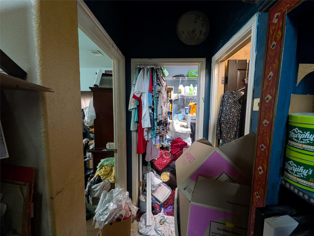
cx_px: 157
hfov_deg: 102.1
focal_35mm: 14
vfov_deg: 85.7
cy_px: 118
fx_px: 127
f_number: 2.2
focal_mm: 1.85
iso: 259
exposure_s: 1/40
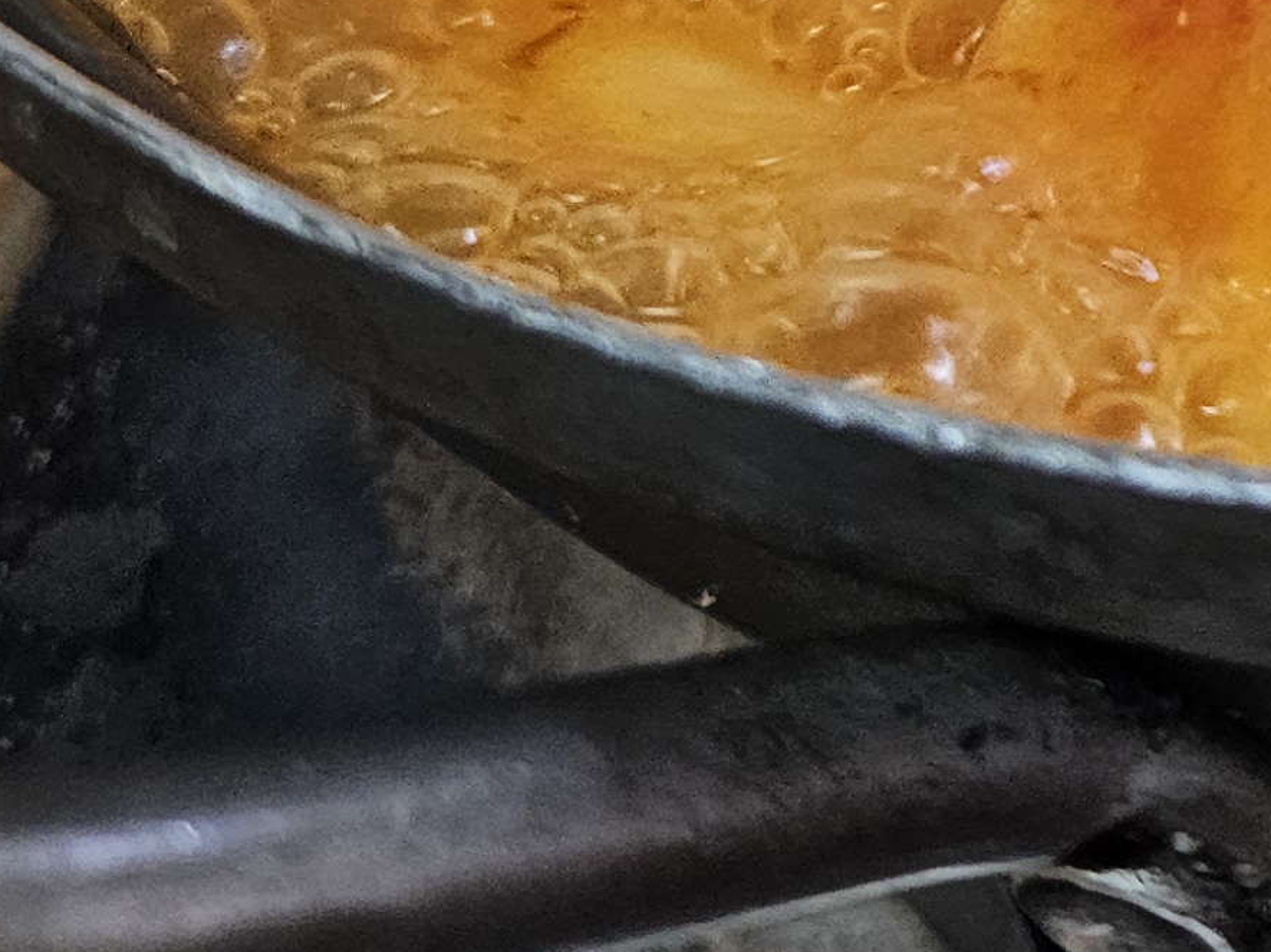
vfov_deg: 12.8
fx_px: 3817
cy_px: -806
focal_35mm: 104
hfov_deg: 16.2
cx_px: 2212
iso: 200
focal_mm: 5.4
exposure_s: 1/207
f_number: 1.8
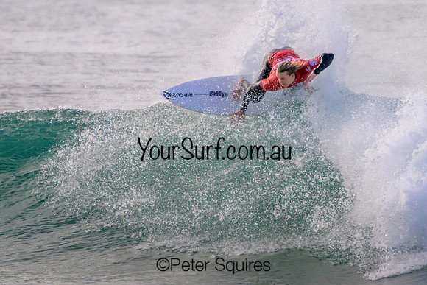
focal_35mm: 1086
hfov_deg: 1.9
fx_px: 12888
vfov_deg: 1.3
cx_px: 270
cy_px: 112
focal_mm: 850
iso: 2800
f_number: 11
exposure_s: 1/3200
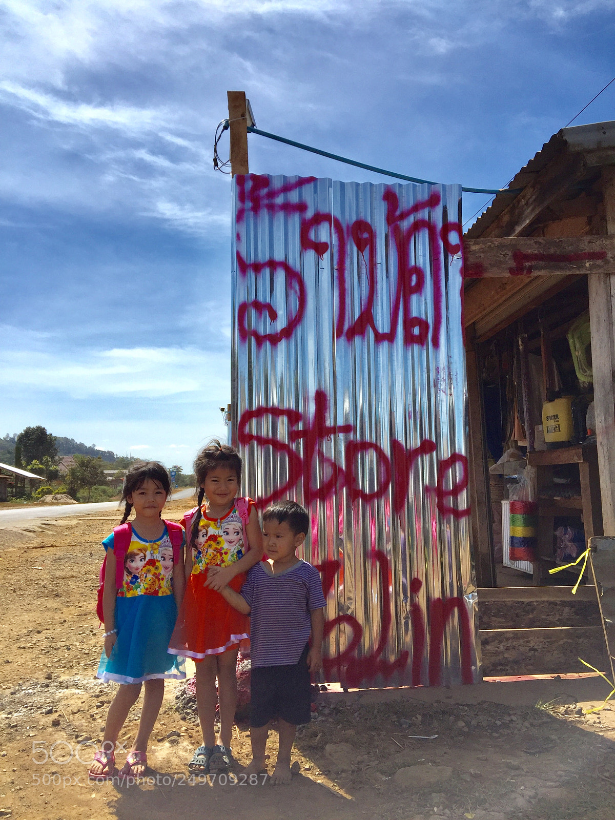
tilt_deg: +7.2
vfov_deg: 61.7
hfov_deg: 48.2
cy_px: 410
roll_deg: +0.8
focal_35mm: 29
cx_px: 308
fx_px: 687
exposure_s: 1/2825
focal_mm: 4.15
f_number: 2.2
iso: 32
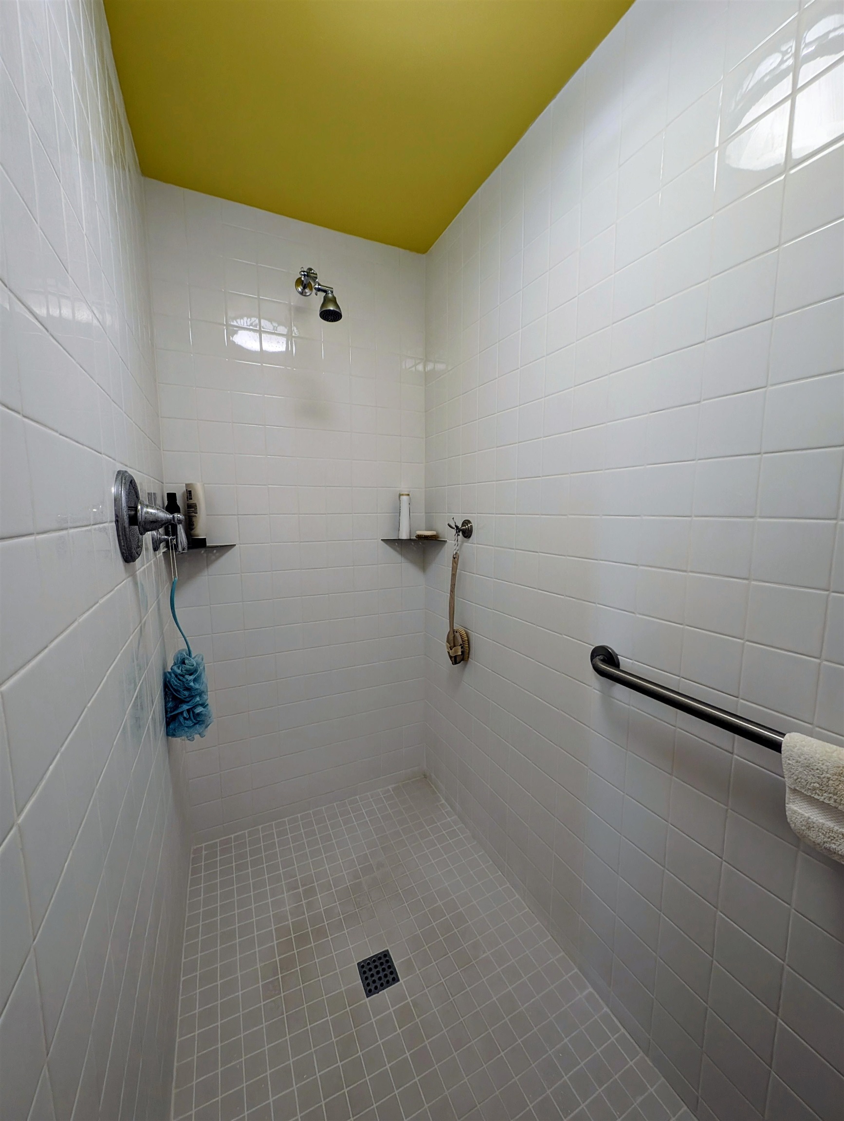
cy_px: 560
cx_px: 422
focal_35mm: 12
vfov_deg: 110.5
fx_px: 389
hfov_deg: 94.6
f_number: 1.95
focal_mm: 2.23
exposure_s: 1/24
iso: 106
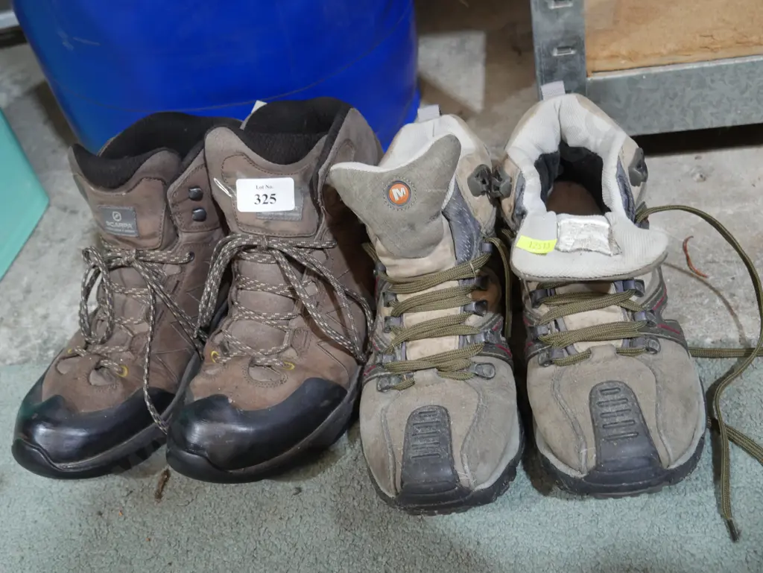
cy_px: 286
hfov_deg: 49.0
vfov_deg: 37.8
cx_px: 382
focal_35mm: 38
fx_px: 838
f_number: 4.1
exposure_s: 1/60
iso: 1000
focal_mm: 19
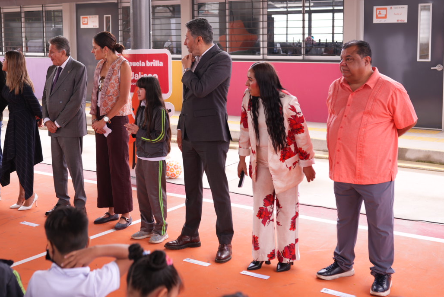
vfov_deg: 24.6
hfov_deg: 35.6
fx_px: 679
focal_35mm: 55
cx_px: 124
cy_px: 103
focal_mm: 35
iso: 125
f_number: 2.8
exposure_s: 1/160
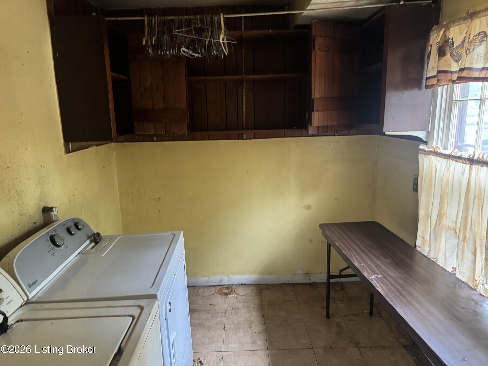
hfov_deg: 71.6
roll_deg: +2.7
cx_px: 244
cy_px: 183
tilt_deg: -12.0
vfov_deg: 56.8
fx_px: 338
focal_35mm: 24
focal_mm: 6.76
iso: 640
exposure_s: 1/35
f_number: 1.78
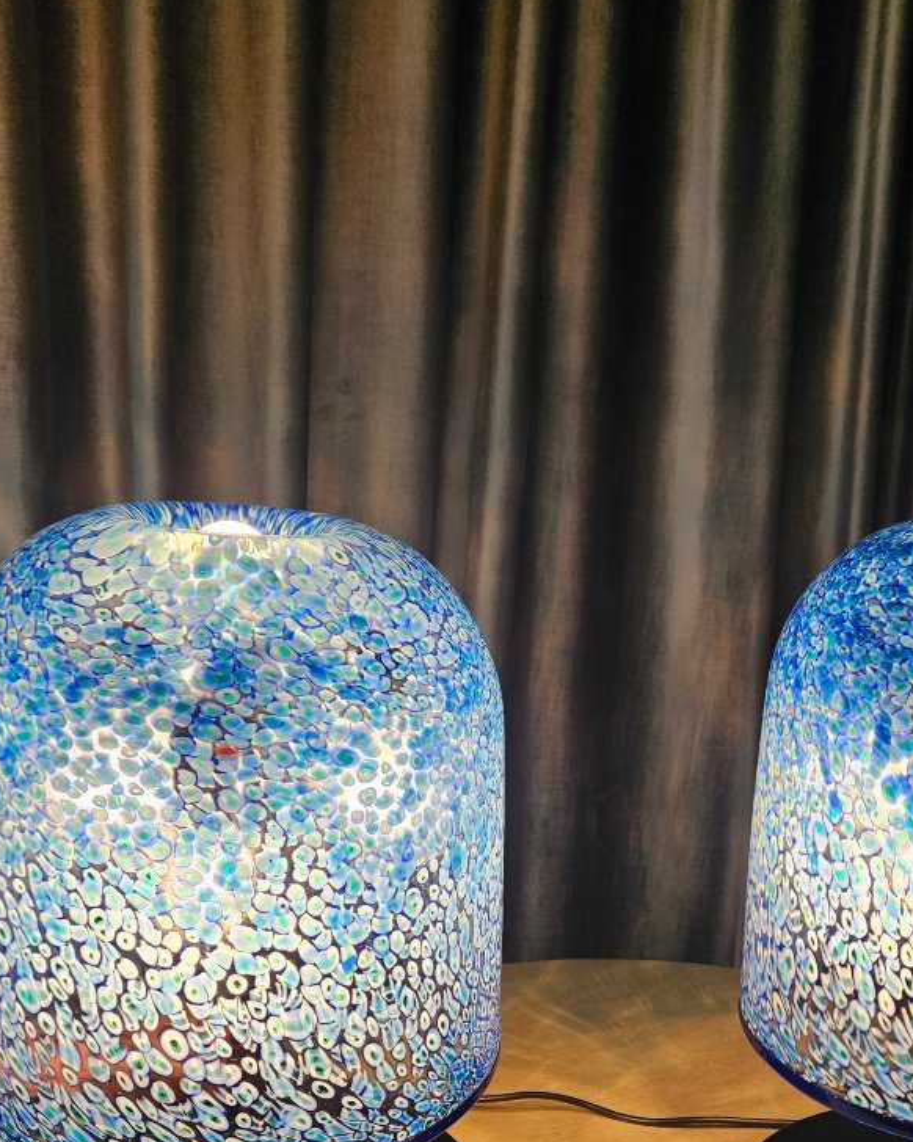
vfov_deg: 48.2
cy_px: 772
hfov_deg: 39.5
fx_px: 1250
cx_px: 631
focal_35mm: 37
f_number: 1.8
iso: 50
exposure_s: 1/100
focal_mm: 5.4
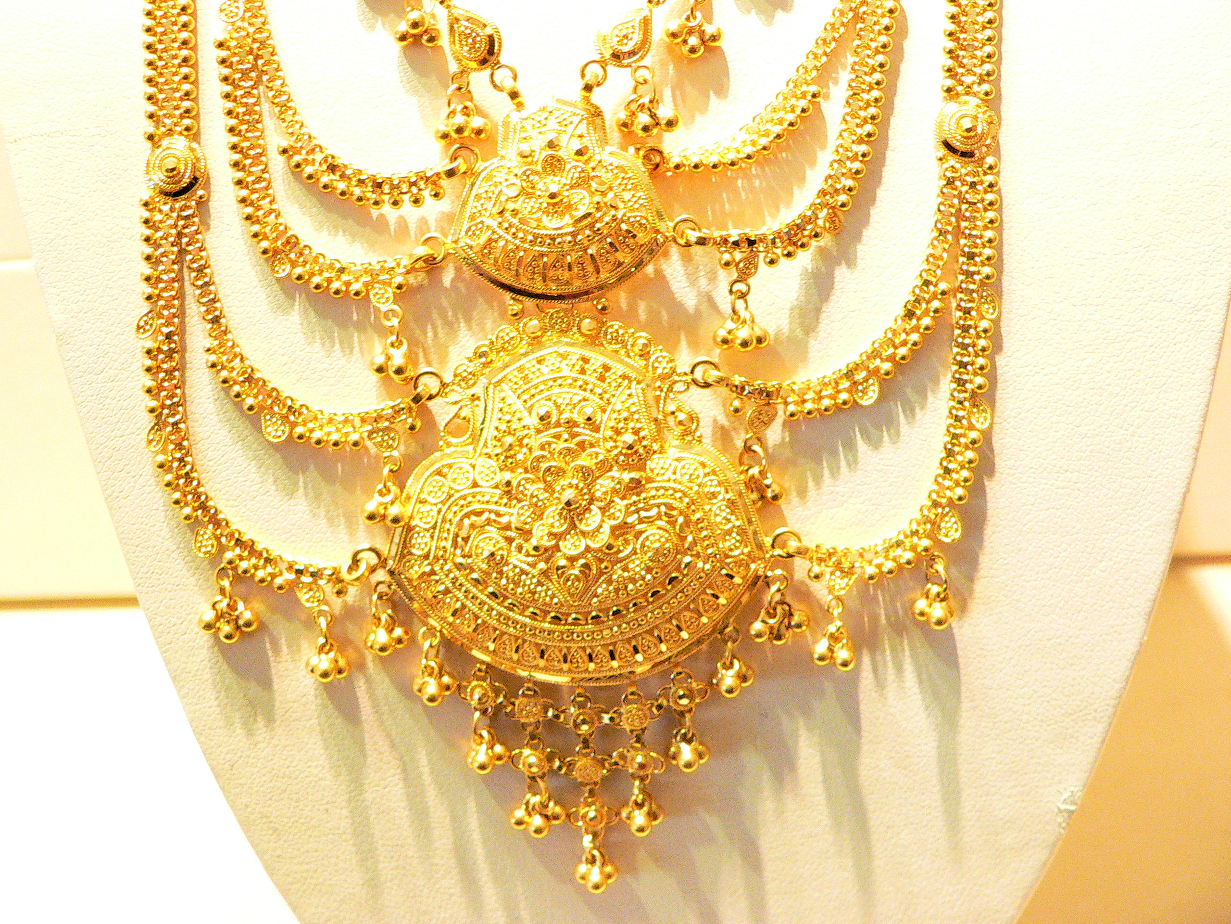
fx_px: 1280
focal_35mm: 36
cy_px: 462
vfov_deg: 39.7
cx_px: 616
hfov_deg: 51.4
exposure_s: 1/40
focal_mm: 6
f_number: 4
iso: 400
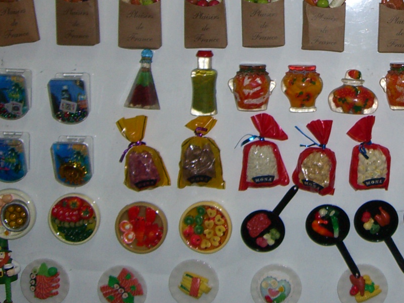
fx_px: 875
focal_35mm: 75
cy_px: 21
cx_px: 368
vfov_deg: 19.2
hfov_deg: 25.2
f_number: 2.7
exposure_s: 1/60
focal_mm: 6.2
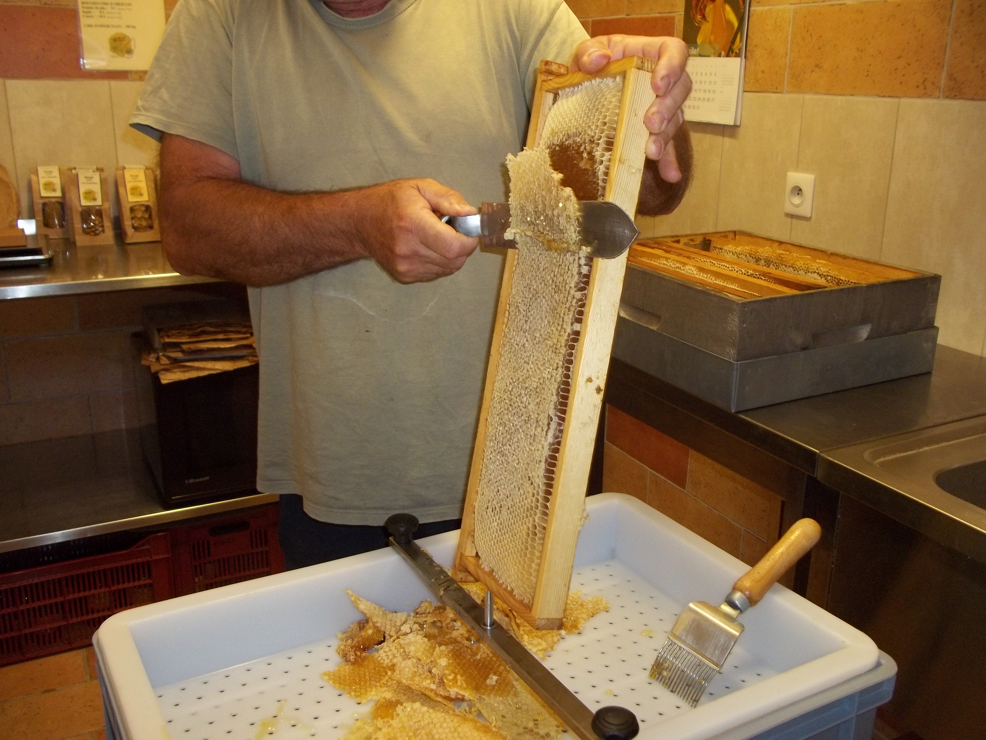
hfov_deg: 56.8
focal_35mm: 32
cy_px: 370
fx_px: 911
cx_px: 493
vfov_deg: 44.2
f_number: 2.9
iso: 160
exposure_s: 1/30
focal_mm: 5.7
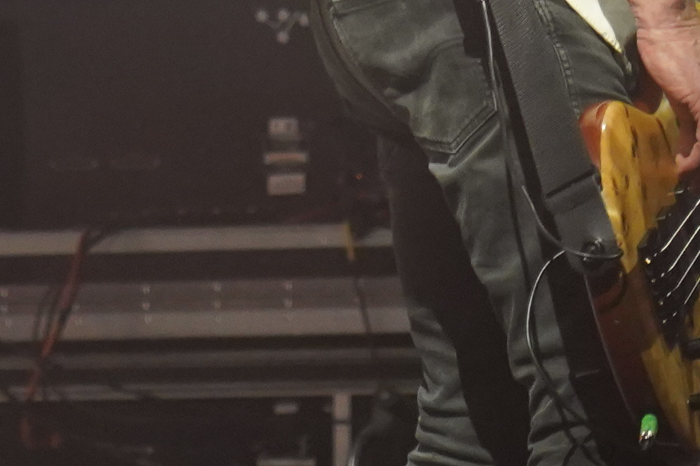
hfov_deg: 3.4
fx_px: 11645
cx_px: -176
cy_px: -388
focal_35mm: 599
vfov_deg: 2.3
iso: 2500
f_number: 4
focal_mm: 105
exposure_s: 1/160
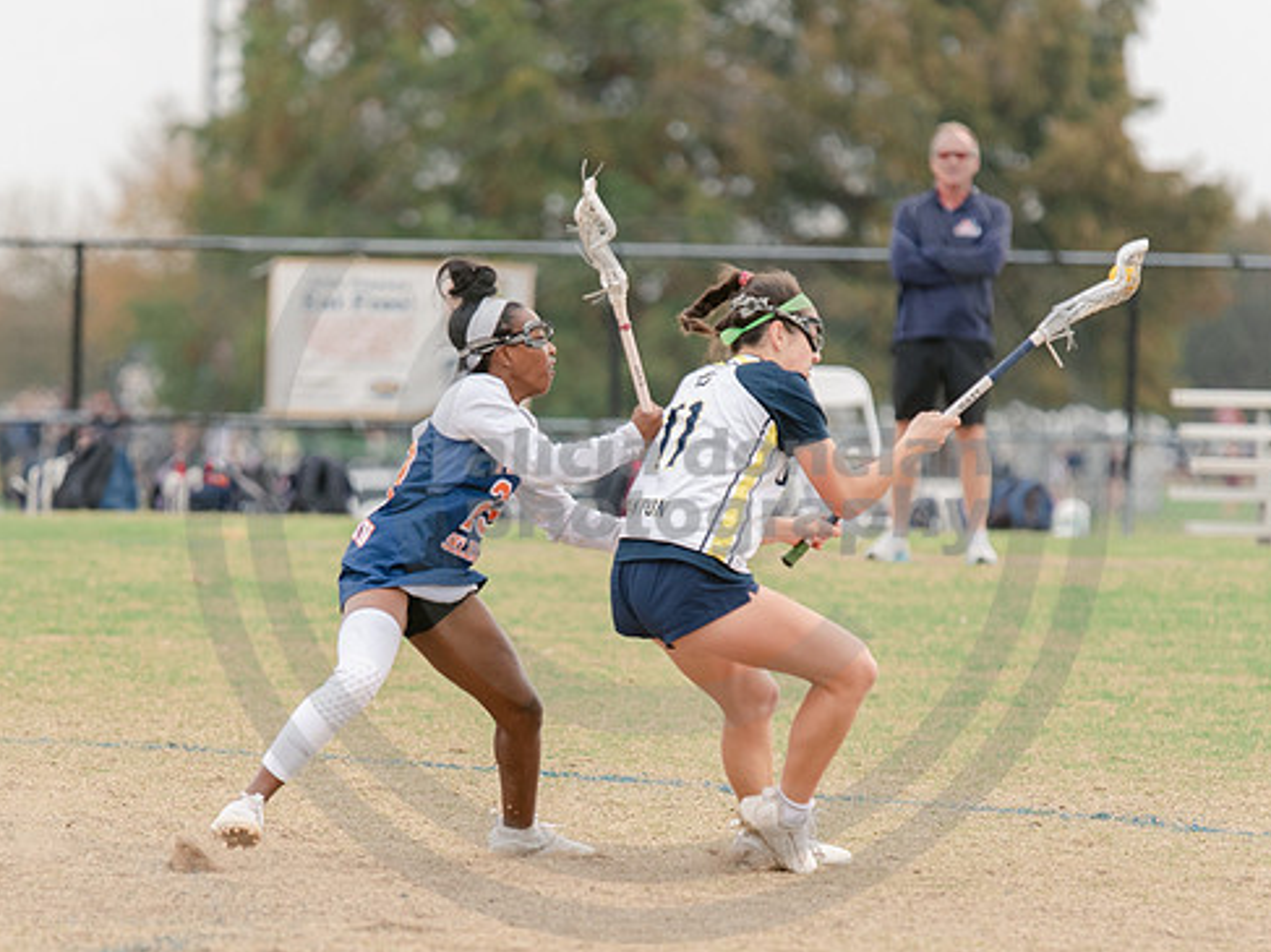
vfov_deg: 3.4
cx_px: 564
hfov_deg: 4.5
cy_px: 682
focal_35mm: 443
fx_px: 16262
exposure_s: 1/1250
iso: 360
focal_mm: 200
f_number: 2.8
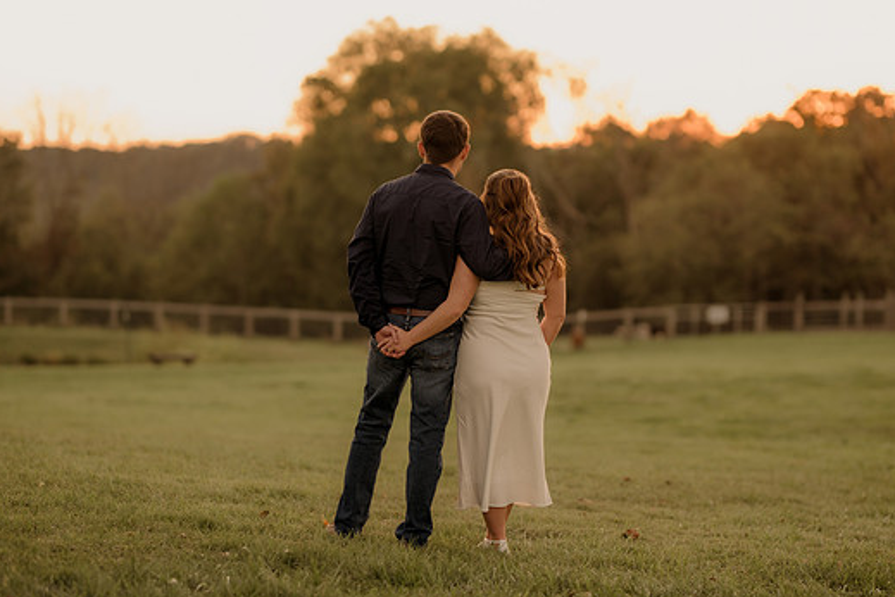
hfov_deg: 21.5
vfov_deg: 14.4
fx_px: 2362
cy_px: 320
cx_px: 452
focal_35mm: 95
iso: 100
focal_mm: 85
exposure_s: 1/125
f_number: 1.8
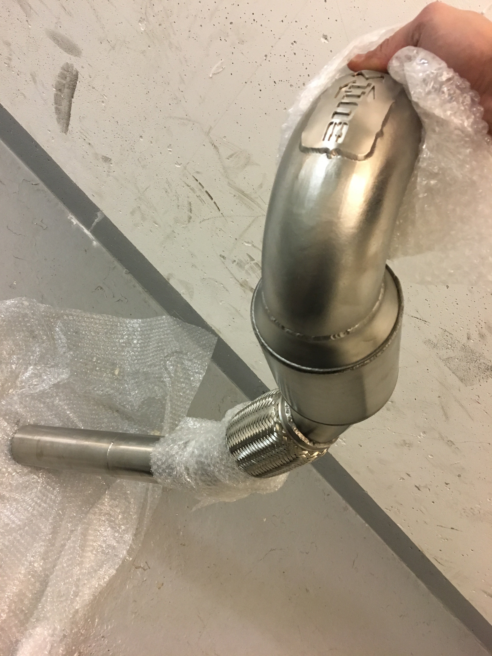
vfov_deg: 61.7
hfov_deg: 48.2
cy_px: 328
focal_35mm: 29
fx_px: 550
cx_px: 246
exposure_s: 1/33
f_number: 2.2
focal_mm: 4.15
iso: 200
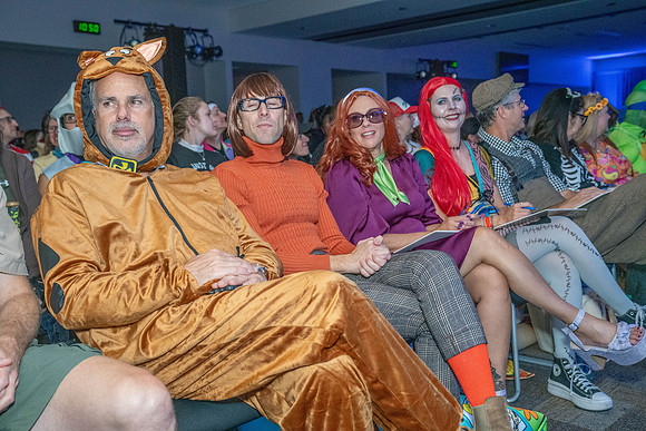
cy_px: 216
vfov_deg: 34.2
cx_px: 323
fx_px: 700
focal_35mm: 39
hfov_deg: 49.5
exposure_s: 1/200
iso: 16000
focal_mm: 39
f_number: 4.5
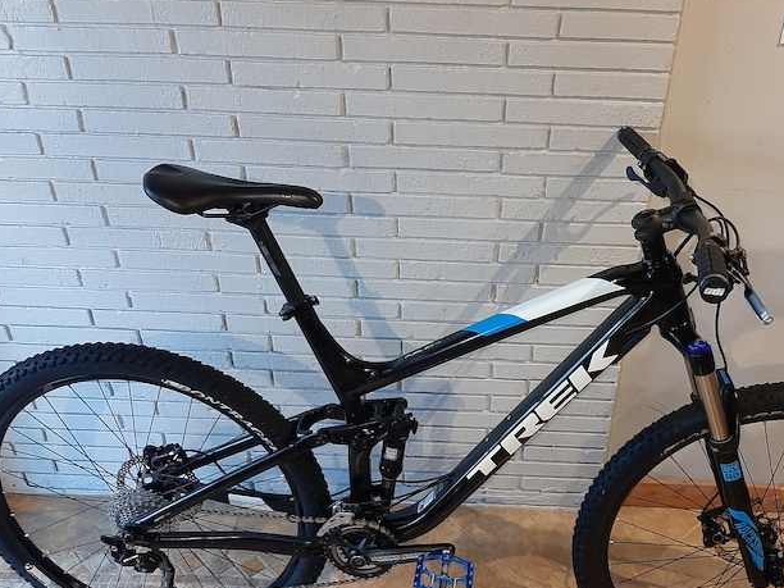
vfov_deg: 41.4
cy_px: 377
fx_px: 770
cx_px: 468
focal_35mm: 34
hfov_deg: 53.6
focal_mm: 3.93
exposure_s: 1/30
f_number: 1.7
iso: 160
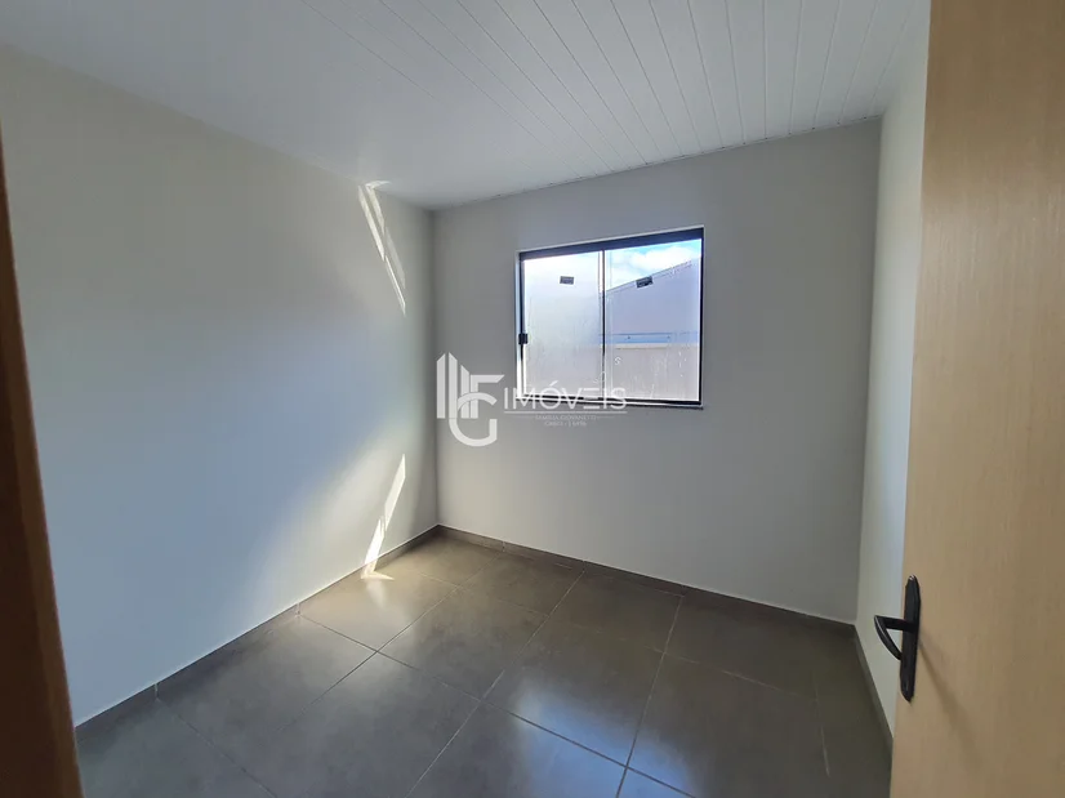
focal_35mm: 13
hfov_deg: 106.2
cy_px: 399
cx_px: 532
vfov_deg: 89.9
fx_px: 400
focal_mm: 1.74
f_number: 2.2
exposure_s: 1/120
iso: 100
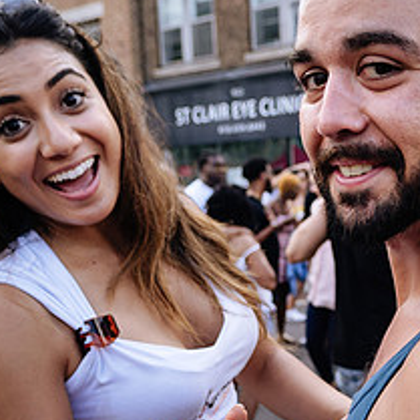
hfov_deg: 27.9
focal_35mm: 60
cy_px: 290
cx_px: 346
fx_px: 824
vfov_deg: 28.4
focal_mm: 17
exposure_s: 1/320
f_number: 3.5
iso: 100
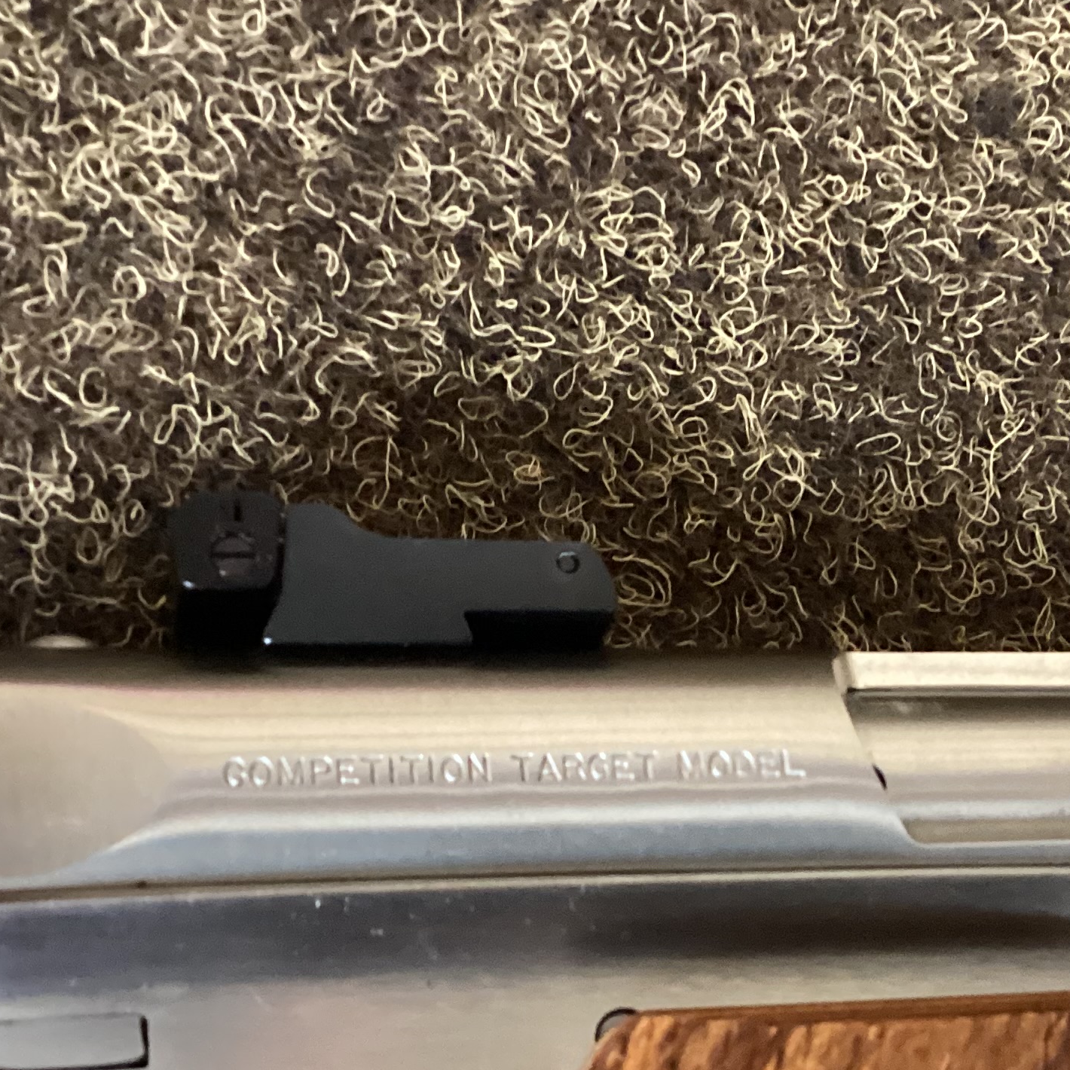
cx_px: 755
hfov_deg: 27.1
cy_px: 793
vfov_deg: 27.0
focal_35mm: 63
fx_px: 2203
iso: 640
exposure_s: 1/30
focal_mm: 3.3
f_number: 2.4
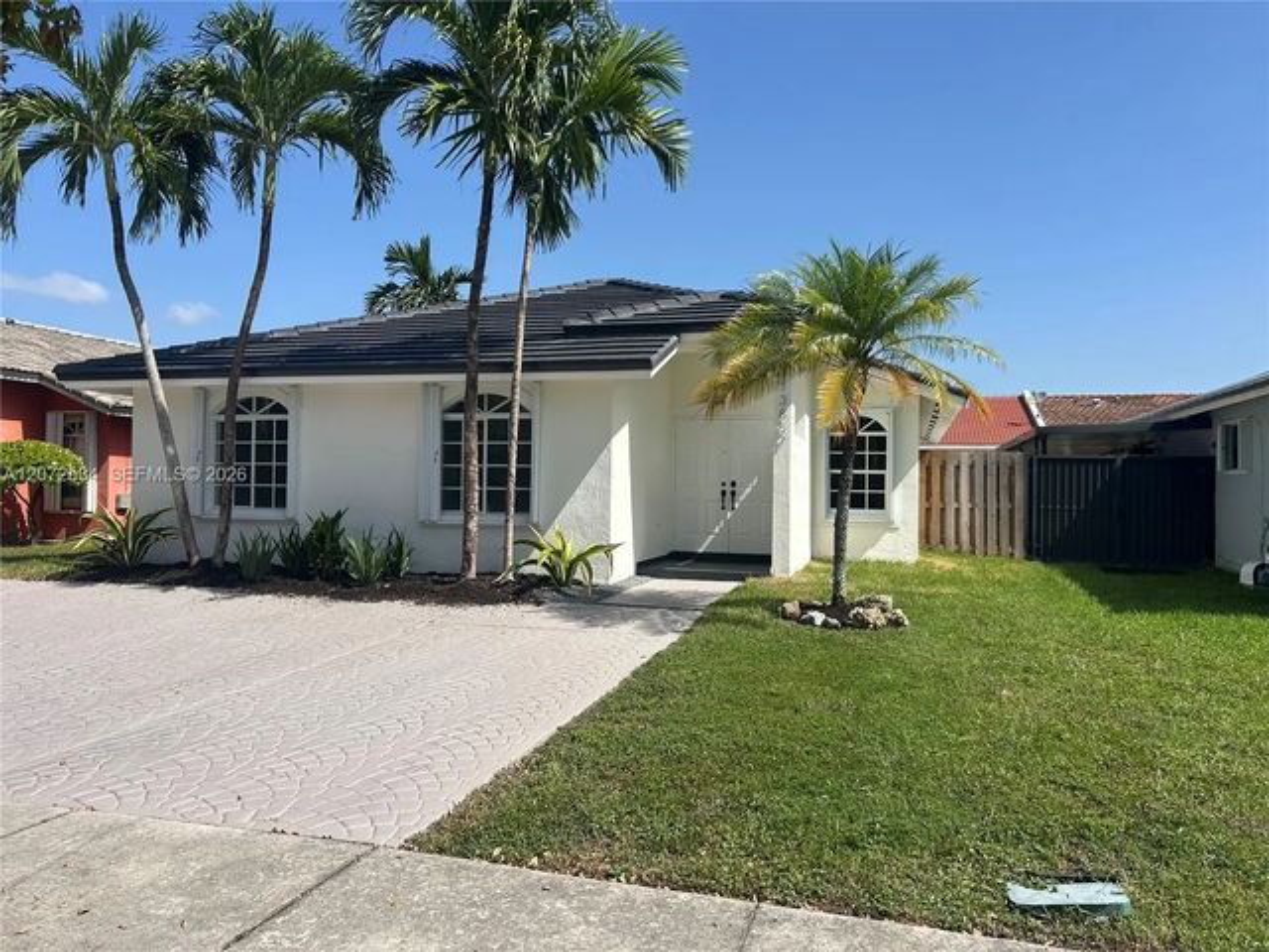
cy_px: 476
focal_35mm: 26
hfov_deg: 67.3
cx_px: 634
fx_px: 953
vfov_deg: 53.1
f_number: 1.5
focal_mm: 5.7
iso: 50
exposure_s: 1/4444
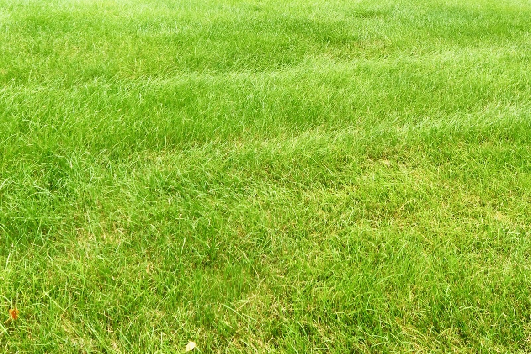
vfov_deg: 32.8
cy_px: -6
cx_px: 291
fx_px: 546
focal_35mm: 37
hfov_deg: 51.8
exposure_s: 1/320
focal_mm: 14
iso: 640
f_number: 9
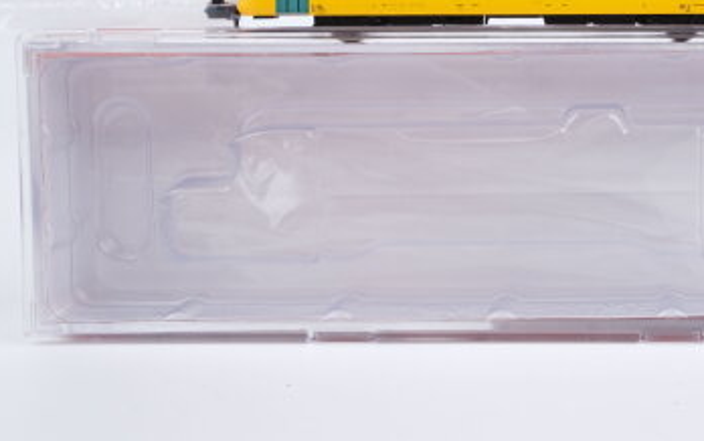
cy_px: 109
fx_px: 1517
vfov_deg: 16.5
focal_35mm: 79
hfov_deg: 25.7
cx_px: 566
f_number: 10
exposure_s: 1/125
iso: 500
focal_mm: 30
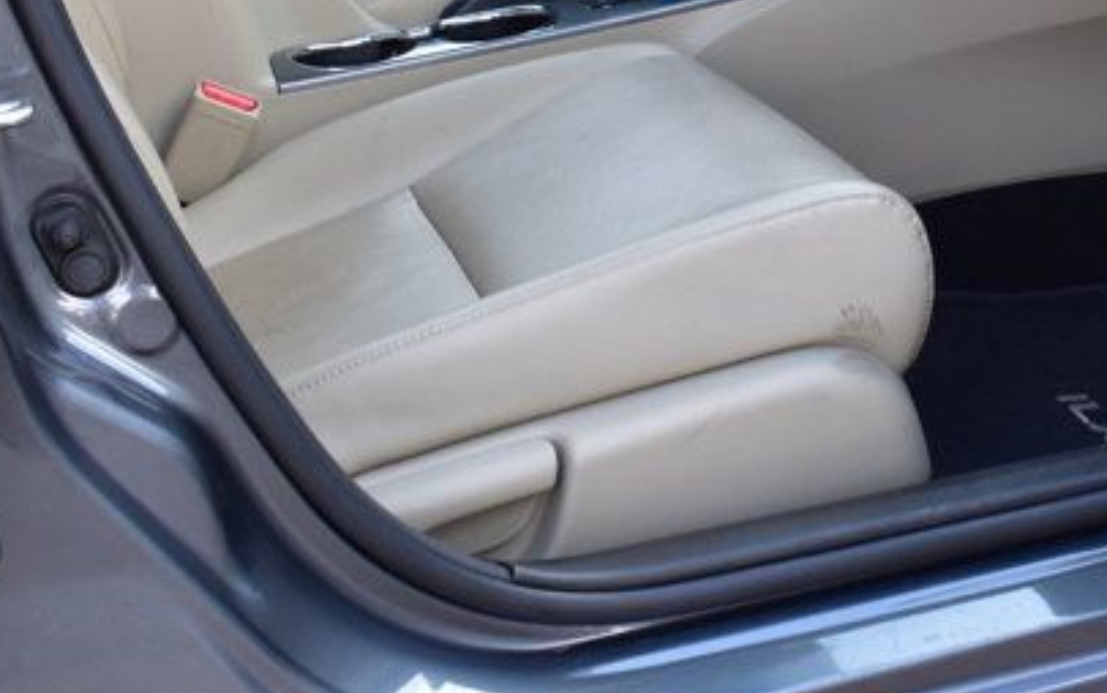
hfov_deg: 25.9
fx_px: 2324
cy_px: 49
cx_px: 1012
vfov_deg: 16.7
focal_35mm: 77
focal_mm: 20
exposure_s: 1/60
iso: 400
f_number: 8
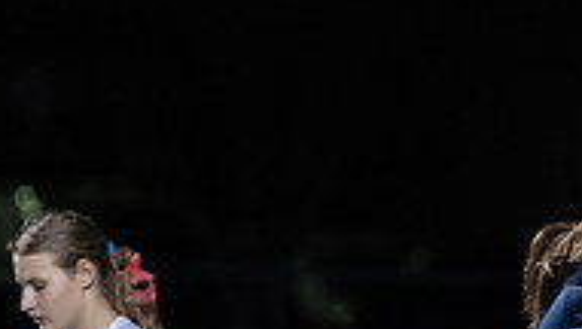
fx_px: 16580
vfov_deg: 1.1
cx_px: 574
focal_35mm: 1073
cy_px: 481
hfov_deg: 2.0
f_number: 2.8
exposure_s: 1/1000
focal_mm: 200
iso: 5000
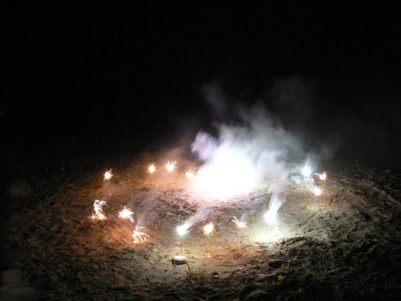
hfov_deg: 52.6
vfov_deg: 40.7
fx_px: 406
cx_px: 200
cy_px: 150
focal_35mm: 35
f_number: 2.8
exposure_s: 1/8
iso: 200
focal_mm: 5.8
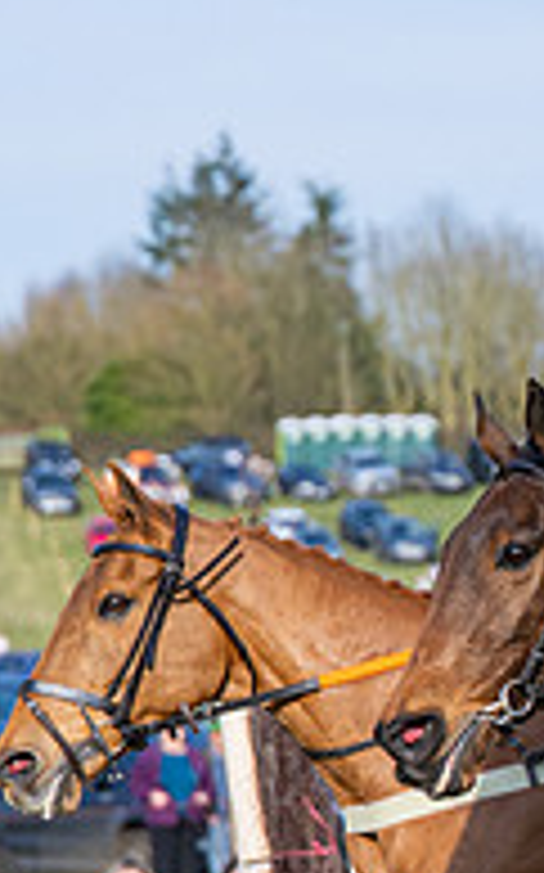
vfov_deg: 7.2
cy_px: 798
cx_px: 581
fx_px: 6913
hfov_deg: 4.5
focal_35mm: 291
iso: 400
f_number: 2.8
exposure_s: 1/5000
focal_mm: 70
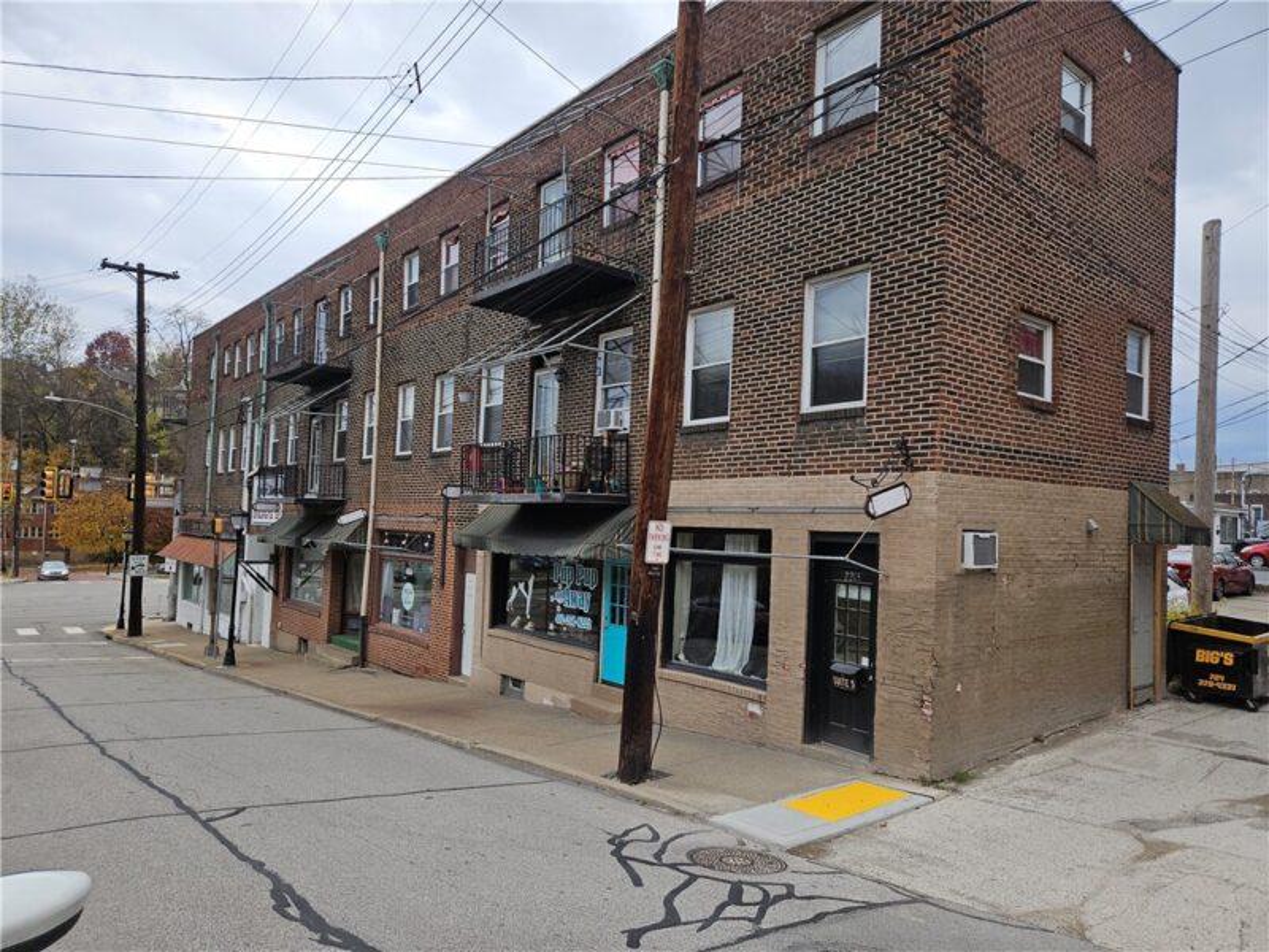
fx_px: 843
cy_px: 476
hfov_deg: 73.9
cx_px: 634
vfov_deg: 58.9
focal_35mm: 23
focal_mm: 5.4
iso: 25
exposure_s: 1/438
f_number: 1.8
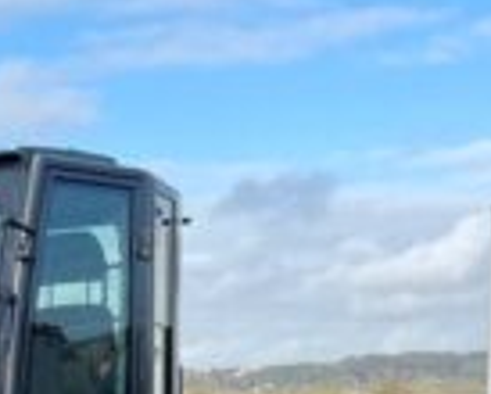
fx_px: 1615
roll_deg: +2.3
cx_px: -405
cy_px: 498
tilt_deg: -1.7
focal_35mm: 111
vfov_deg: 13.5
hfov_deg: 14.9
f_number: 1.6
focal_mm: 4.2
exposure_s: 1/1855
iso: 32
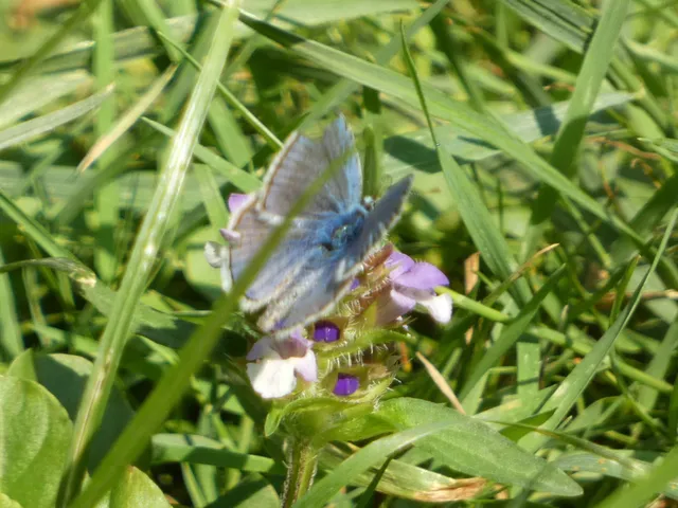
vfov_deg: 1.5
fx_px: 19586
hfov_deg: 2.0
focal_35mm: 1000
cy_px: 254
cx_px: 339
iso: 100
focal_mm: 179.2
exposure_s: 1/125
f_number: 5.6
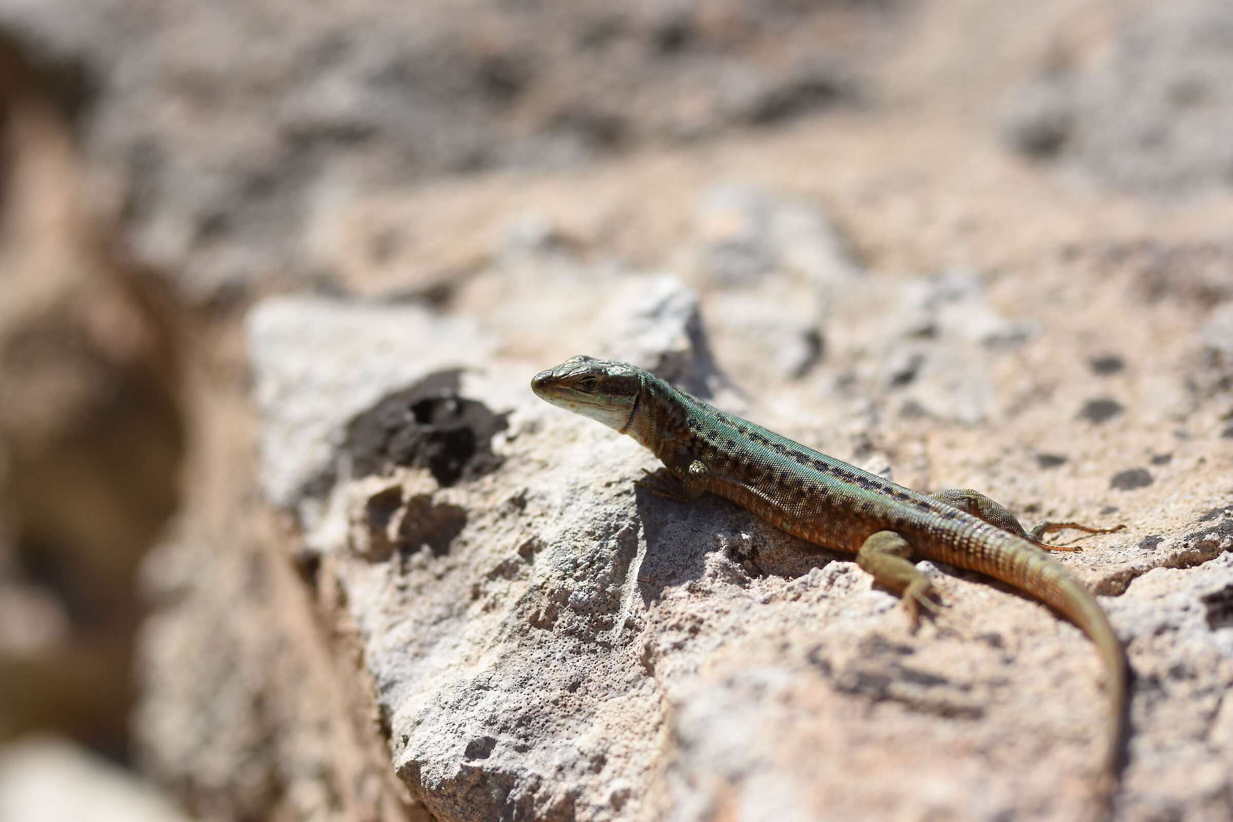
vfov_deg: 10.8
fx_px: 4367
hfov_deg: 16.1
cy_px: 411
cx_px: 616
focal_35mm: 128
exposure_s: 1/8000
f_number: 2.4
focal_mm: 85
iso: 250
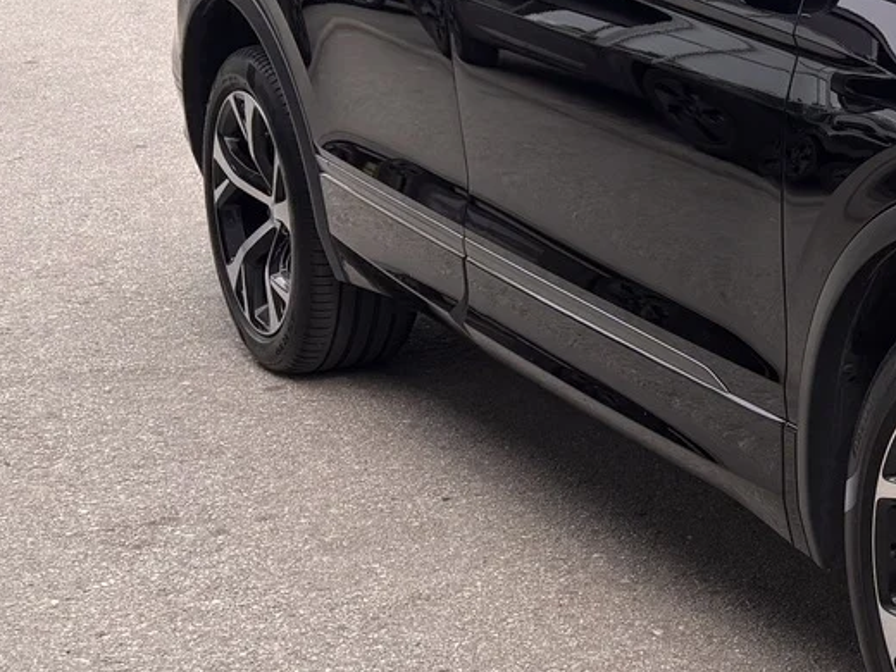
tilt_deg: -14.0
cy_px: 252
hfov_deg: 21.4
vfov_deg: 18.4
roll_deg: +1.4
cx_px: 1248
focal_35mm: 80
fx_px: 2071
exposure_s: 1/970
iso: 50
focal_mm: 5.96
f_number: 1.6
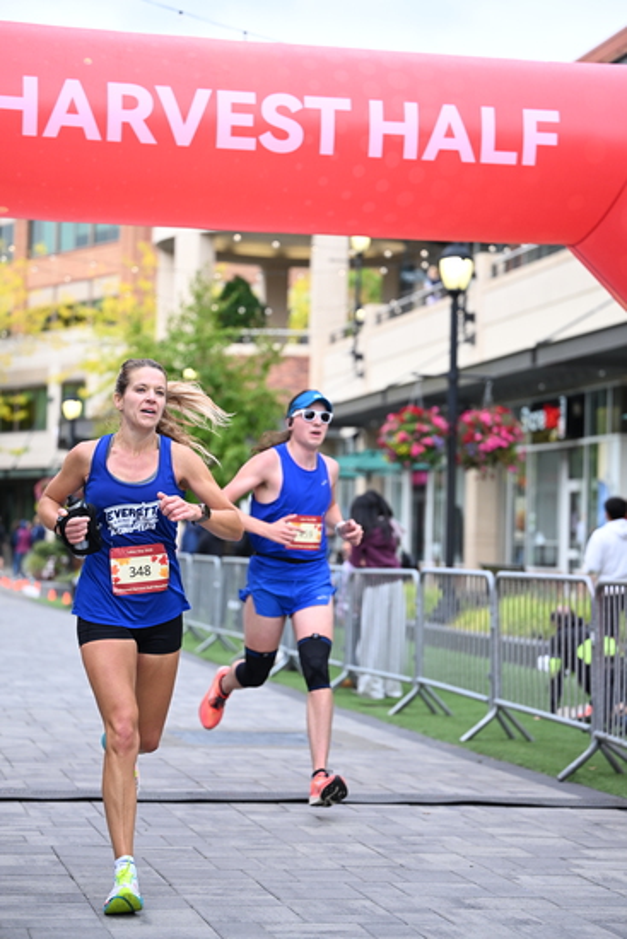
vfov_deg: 24.8
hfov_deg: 16.7
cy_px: 470
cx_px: 314
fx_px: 2141
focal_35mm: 82
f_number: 2.8
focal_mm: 82
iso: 1000
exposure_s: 1/1600
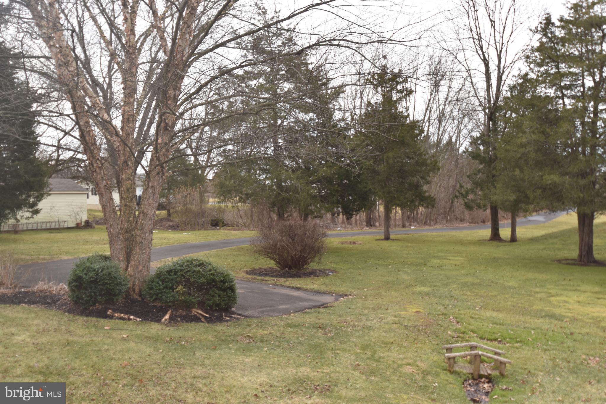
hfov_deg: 53.1
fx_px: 606
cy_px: 202
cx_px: 303
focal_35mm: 36
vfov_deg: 36.9
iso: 100
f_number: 6.3
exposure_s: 1/160
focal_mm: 24
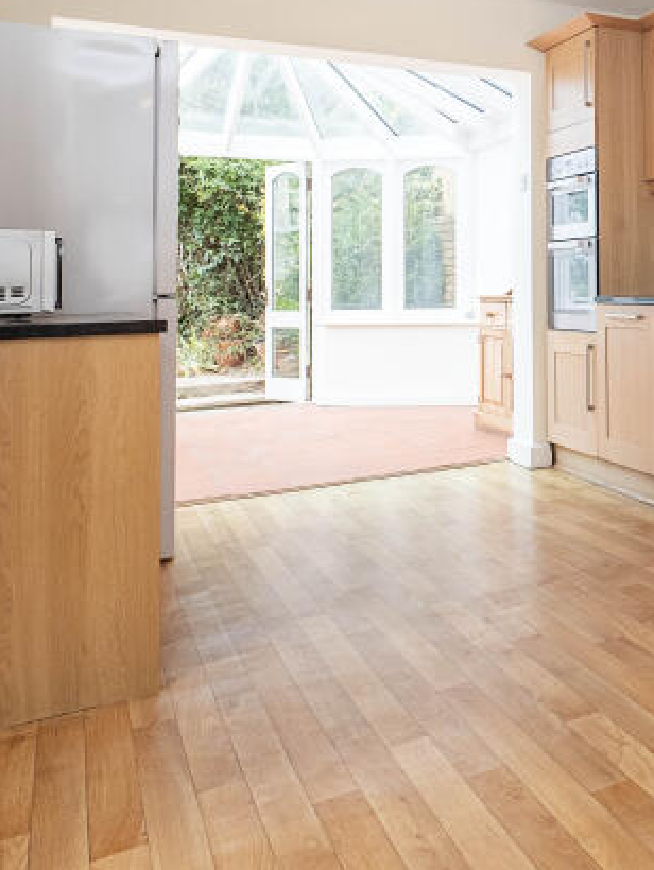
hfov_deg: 32.1
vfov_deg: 49.9
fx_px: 906
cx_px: 809
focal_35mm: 36
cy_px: 256
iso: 400
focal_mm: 10
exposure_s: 1/80
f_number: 6.4
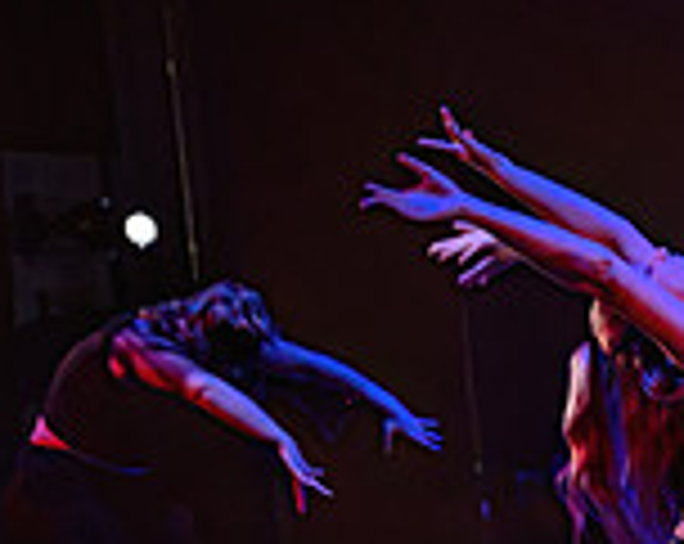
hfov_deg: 17.9
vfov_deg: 15.9
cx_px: 1123
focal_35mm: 92
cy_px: 695
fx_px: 1859
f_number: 2.8
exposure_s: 1/300
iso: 3200
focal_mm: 24
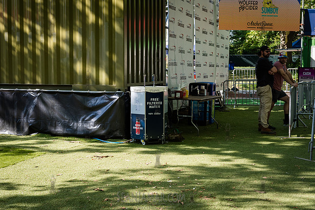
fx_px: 480
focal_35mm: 55
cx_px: 153
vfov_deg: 24.7
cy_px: 105
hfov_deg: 36.3
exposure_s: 1/320
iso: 500
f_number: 5.6
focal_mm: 52
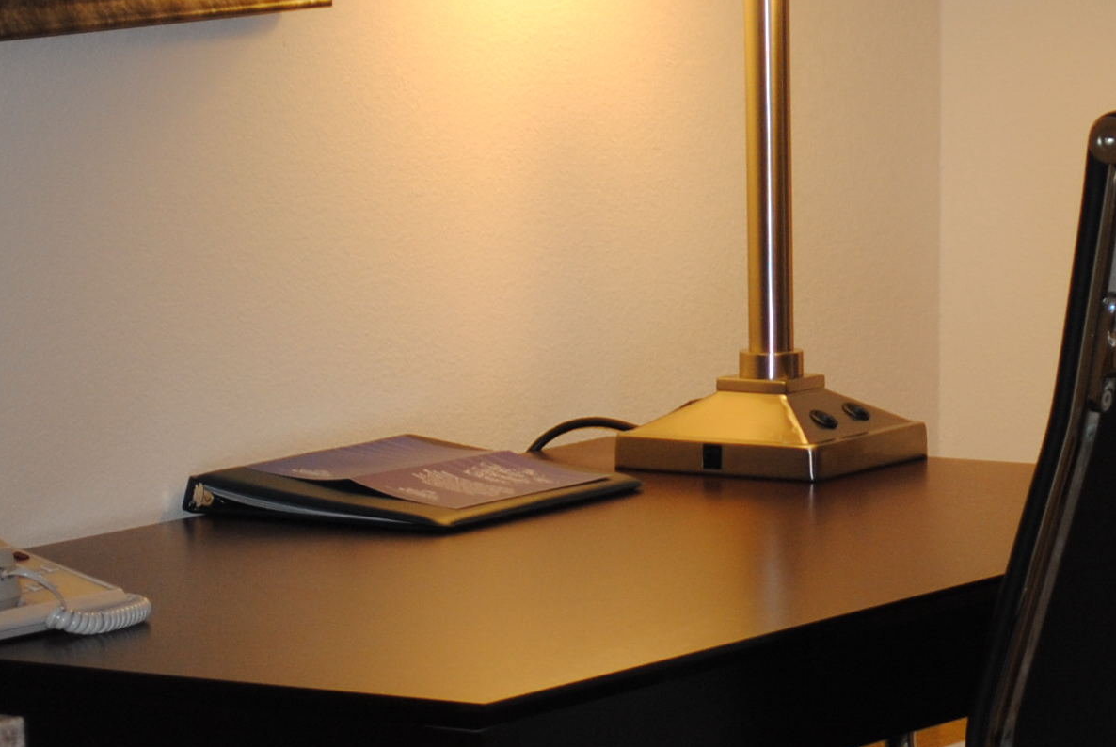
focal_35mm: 235
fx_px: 7294
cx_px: 869
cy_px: 209
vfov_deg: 5.9
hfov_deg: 8.7
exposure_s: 1/60
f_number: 5.3
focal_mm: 48
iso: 200
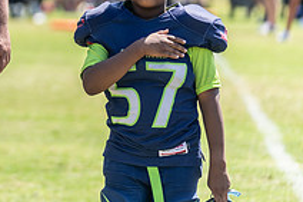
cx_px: -91
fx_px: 2994
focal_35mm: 356
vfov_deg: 3.8
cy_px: -37
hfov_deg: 5.8
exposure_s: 1/800
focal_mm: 130
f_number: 2.8
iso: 100
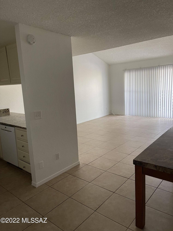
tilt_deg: -9.1
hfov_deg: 53.1
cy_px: 116
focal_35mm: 26
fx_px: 173
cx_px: 86
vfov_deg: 67.3
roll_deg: +3.9
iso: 125
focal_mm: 5.1
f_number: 1.6
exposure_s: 1/80
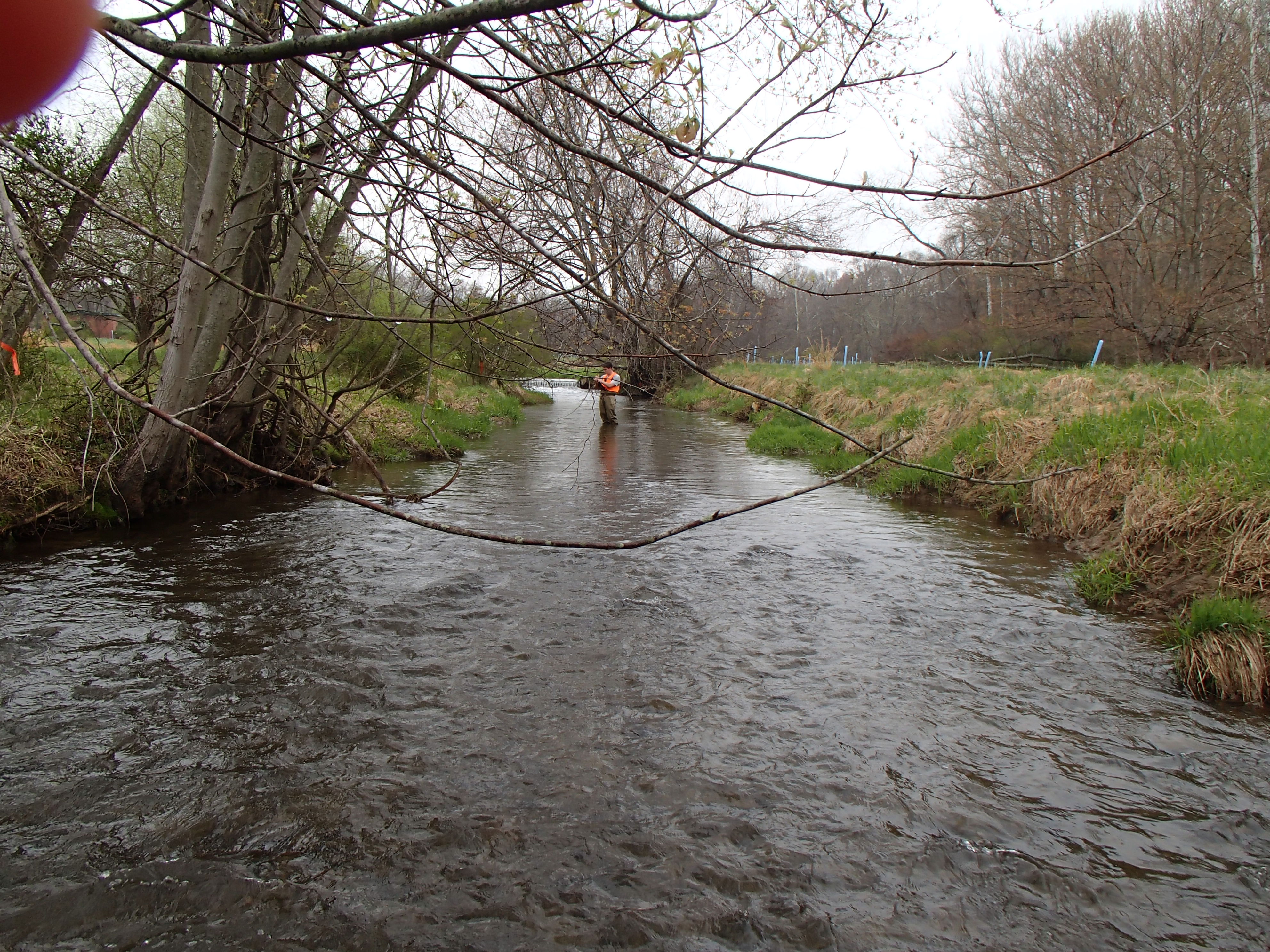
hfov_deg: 63.4
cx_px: 635
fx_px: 1027
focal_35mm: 28
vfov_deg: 49.7
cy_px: 476
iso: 100
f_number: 3.9
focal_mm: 5
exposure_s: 1/200
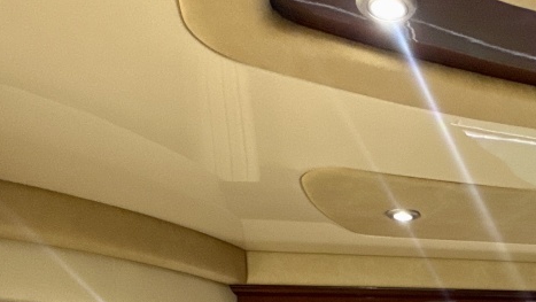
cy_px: 526
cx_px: 519
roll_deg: +2.4
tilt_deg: -5.3
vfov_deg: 19.7
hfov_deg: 39.3
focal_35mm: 47
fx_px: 668
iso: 125
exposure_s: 1/99
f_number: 2.2
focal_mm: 2.22
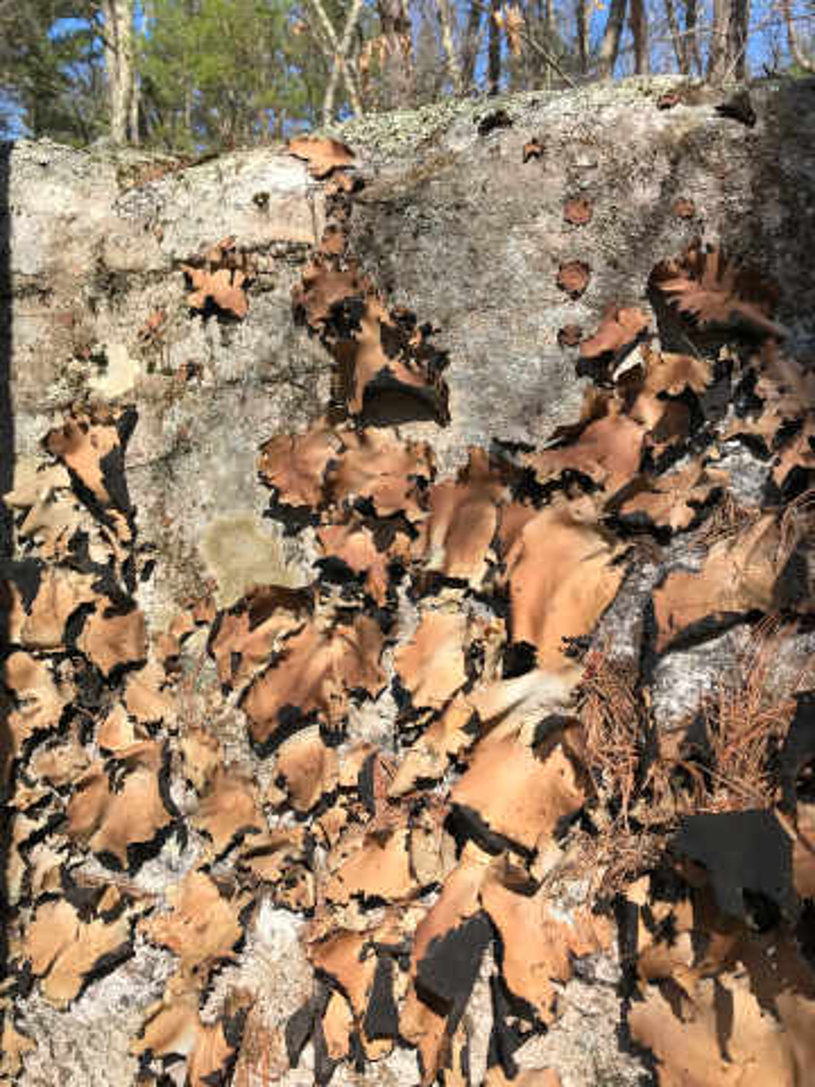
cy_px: 544
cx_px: 408
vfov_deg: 63.4
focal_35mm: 28
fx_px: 879
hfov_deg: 49.7
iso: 20
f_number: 1.8
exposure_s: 1/1408
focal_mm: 3.99
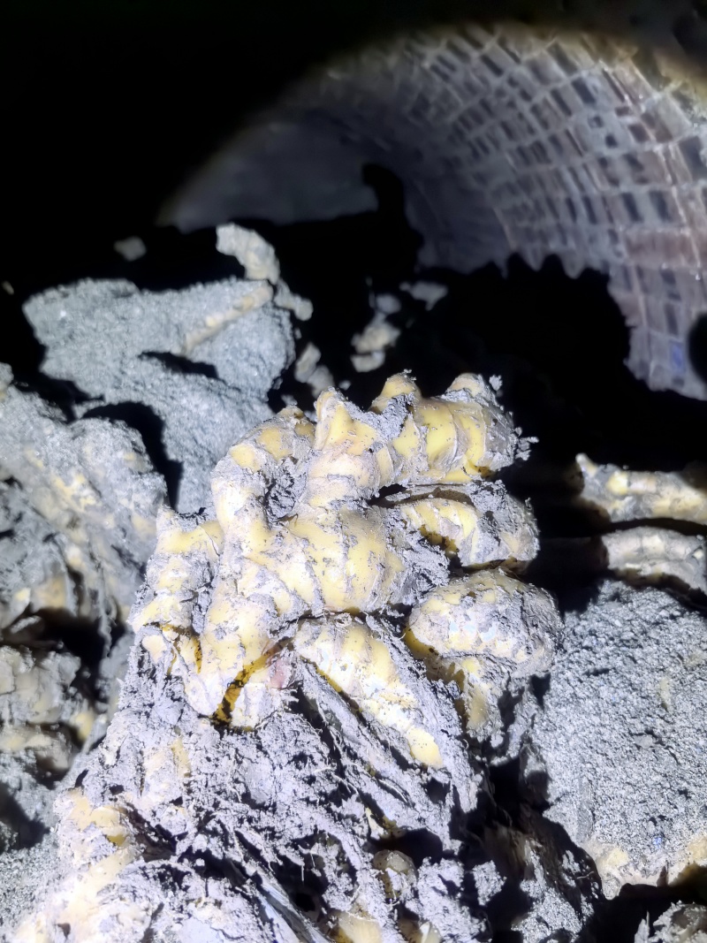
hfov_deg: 51.3
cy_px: 472
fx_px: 735
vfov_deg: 65.3
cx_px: 354
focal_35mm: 27
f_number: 1.4
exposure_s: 1/99.9
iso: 1000
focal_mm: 6.35
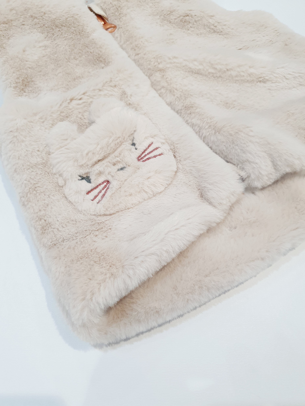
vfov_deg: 67.3
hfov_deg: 53.1
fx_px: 305
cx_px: 152
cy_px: 203
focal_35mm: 26
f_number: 1.5
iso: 100
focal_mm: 4.32
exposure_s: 1/100
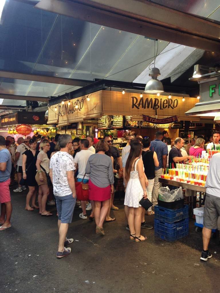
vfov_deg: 55.4
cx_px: 110
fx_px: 280
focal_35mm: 33
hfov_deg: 42.9
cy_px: 146
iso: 50
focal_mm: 4.12
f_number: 2.4
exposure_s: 1/60
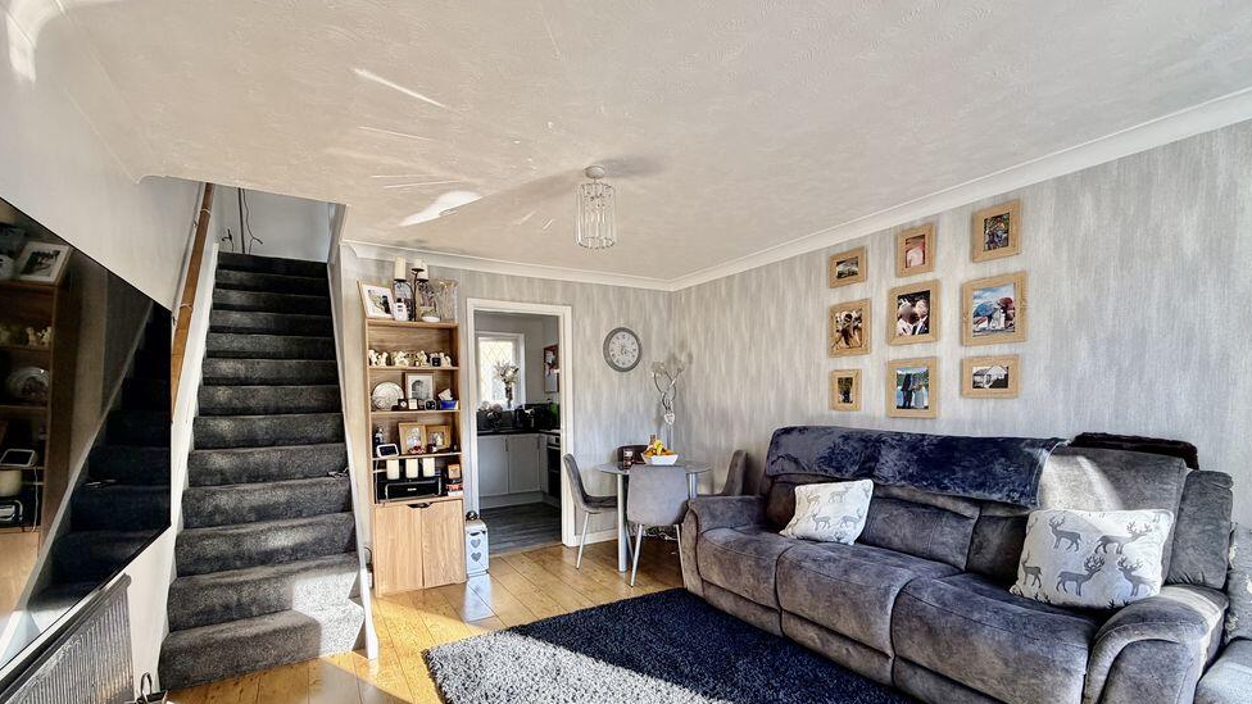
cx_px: 623
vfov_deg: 66.5
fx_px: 531
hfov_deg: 99.4
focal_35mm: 16
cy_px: 421
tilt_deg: -2.5
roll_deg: +0.6
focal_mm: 2.22
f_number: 2.2
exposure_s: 1/121
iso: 80
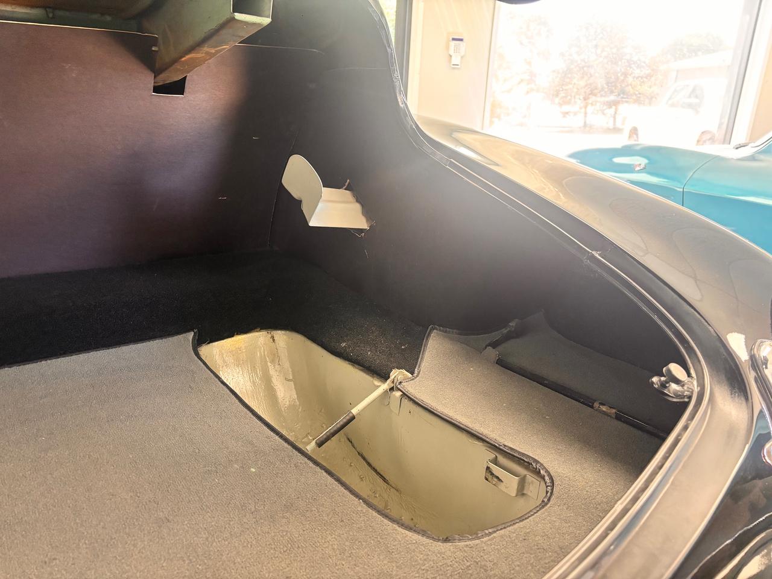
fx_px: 580
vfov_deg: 53.1
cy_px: 290
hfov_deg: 67.3
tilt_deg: -17.7
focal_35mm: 26
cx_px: 386
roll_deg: -3.2
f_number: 1.6
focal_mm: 5.96
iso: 250
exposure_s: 1/60
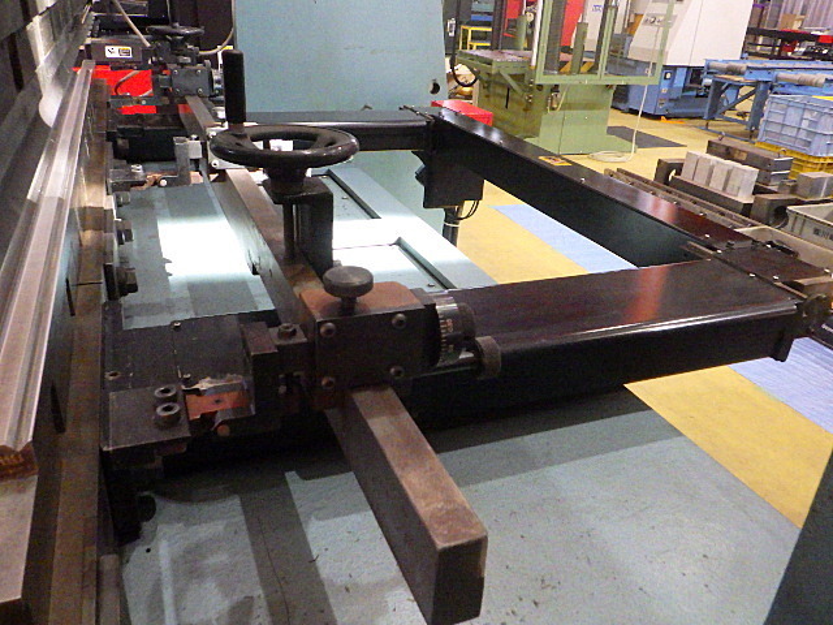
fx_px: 674
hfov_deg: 63.4
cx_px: 416
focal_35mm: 28
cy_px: 312
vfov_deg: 49.7
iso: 1000
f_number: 3.5
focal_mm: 5
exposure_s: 1/45
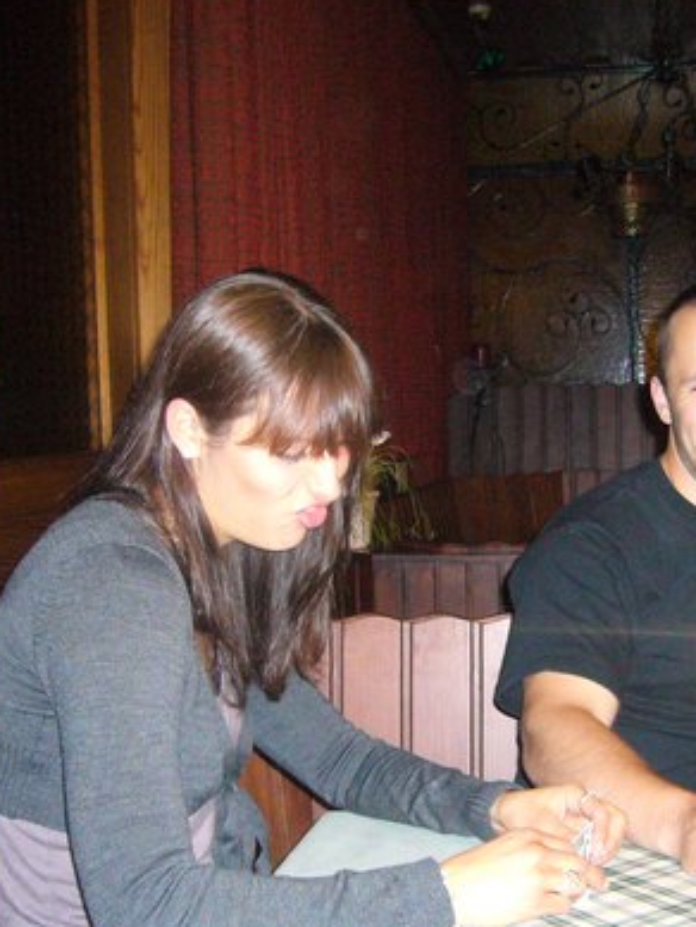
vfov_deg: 35.5
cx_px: 458
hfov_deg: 26.9
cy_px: 505
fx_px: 1447
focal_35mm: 54
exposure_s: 1/30
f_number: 2.8
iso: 400
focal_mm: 5.8
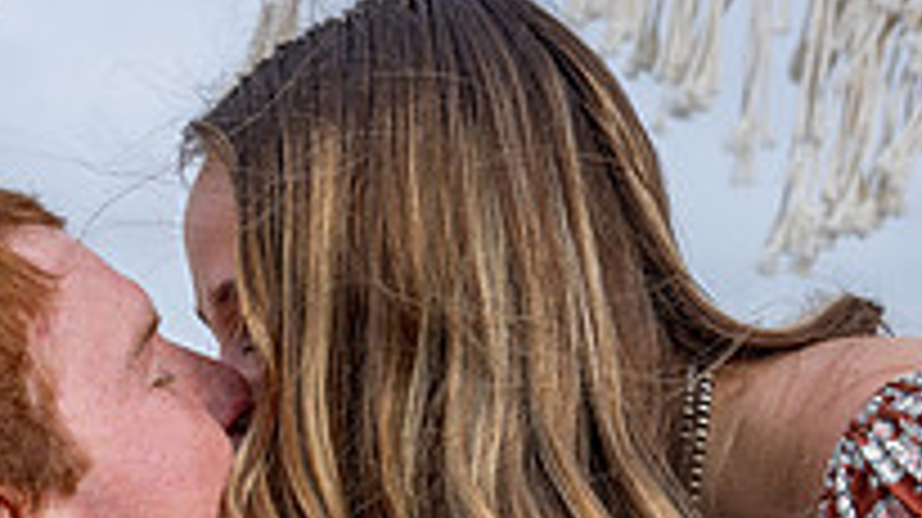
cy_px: 782
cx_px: 378
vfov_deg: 8.0
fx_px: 3616
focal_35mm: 148
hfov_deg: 14.5
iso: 250
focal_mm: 50
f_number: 5
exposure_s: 1/160
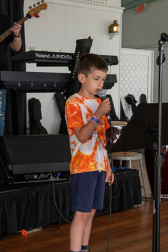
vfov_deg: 28.8
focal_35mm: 70
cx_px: 87
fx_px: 490
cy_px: 135
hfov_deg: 19.4
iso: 800
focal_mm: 40
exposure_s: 1/100
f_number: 7.1
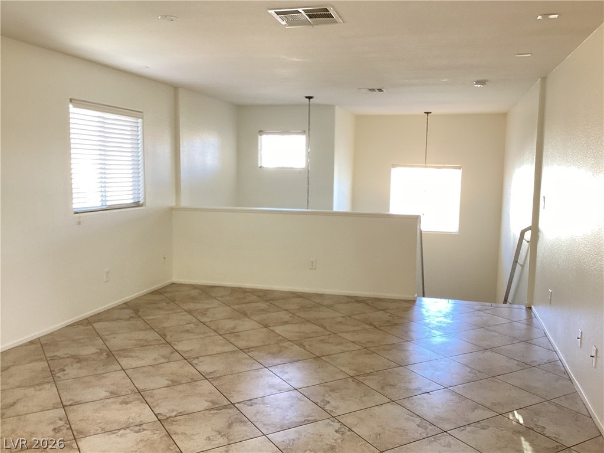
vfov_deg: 45.4
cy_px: 226
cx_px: 302
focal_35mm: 31
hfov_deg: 58.4
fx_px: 541
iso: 64
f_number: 2.4
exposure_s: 1/50
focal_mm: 3.3
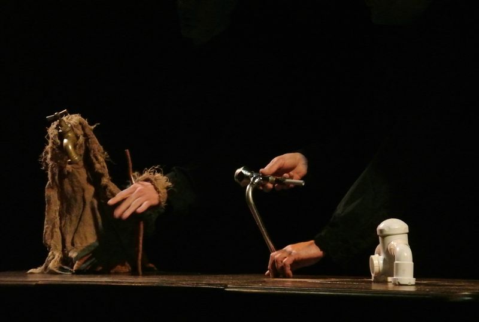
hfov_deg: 11.5
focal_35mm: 179
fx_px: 2387
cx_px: 240
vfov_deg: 7.7
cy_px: 161
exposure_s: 1/40
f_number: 5.6
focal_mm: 66.4
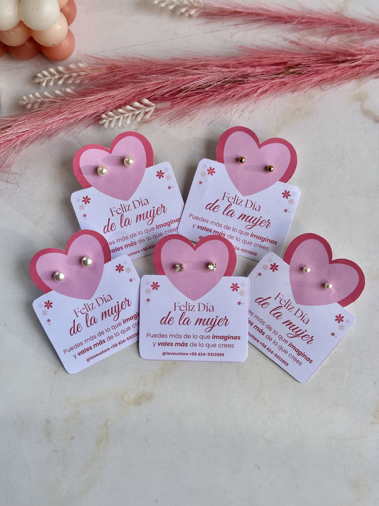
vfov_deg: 39.7
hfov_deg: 30.3
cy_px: 253
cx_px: 190
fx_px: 701
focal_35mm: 48
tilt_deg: -80.0
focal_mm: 6.86
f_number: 1.78
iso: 64
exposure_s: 1/1517
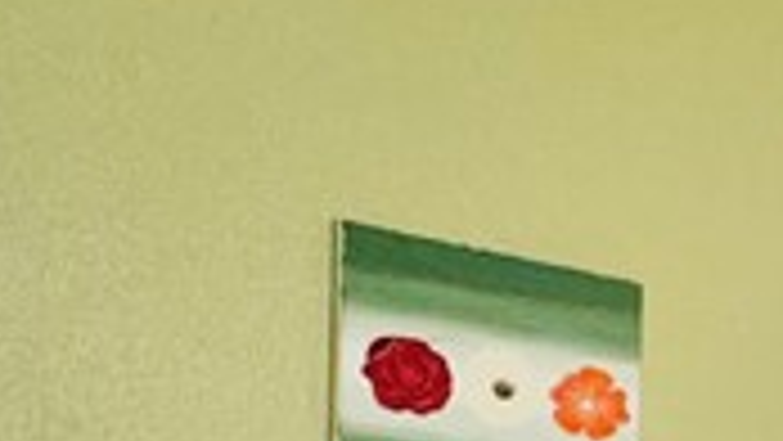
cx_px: 1904
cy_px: 801
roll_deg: -2.7
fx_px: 1869
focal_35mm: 90
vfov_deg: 12.3
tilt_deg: -5.4
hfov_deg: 14.6
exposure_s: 1/60
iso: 250
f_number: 2.2
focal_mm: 2.22
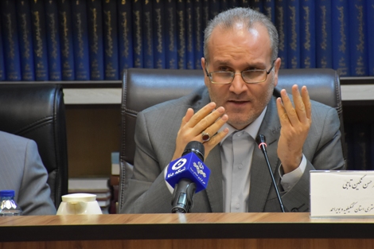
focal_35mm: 268
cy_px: 96
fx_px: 2783
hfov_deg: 7.7
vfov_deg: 5.1
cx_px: 225
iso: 2500
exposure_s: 1/250
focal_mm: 140
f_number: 5.6
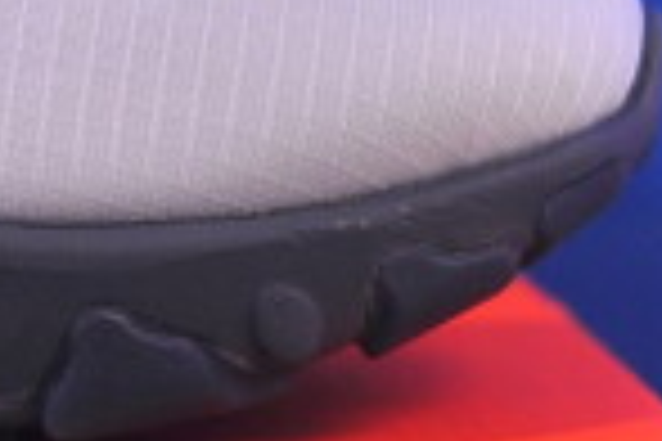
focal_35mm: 407
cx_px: -734
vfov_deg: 3.3
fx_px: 7484
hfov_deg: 5.0
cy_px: -484
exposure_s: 1/320
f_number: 2.5
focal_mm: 50
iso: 250
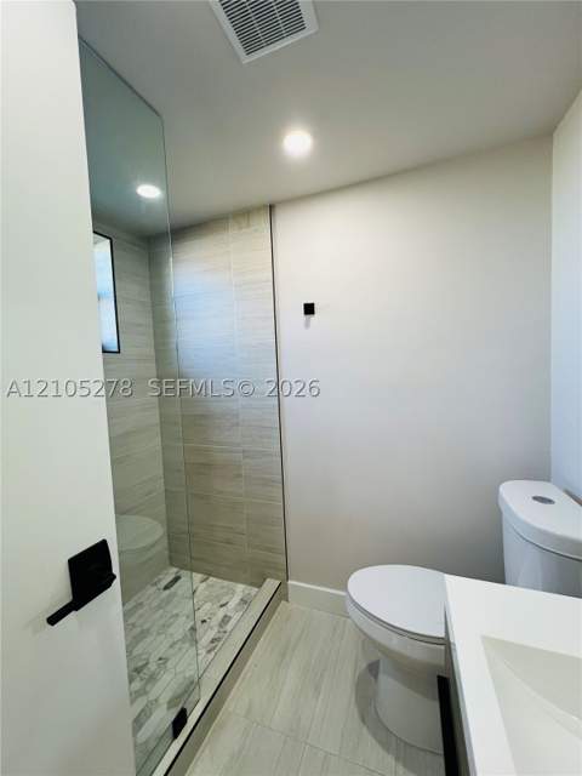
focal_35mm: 13
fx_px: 291
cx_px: 291
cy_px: 388
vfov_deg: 106.2
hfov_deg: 89.9
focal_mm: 1.57
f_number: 1.8
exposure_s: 1/120
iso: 125
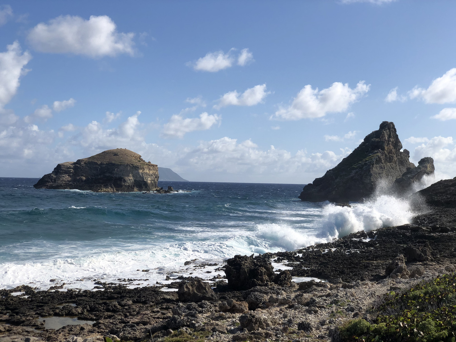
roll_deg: -0.4
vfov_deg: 28.0
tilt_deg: +0.6
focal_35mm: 52
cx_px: 228
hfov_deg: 36.8
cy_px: 171
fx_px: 685
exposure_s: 1/2525
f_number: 2.4
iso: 16
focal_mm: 6
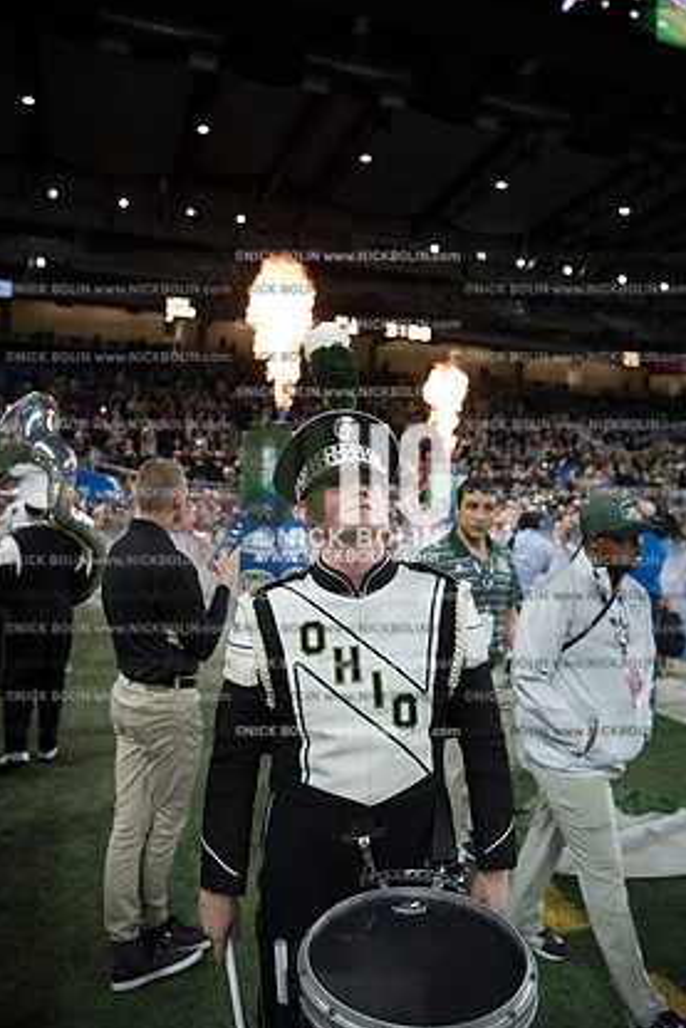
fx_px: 742
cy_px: 493
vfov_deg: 69.3
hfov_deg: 49.6
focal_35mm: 26
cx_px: 347
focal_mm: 24
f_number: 2.8
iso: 1250
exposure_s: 1/1250
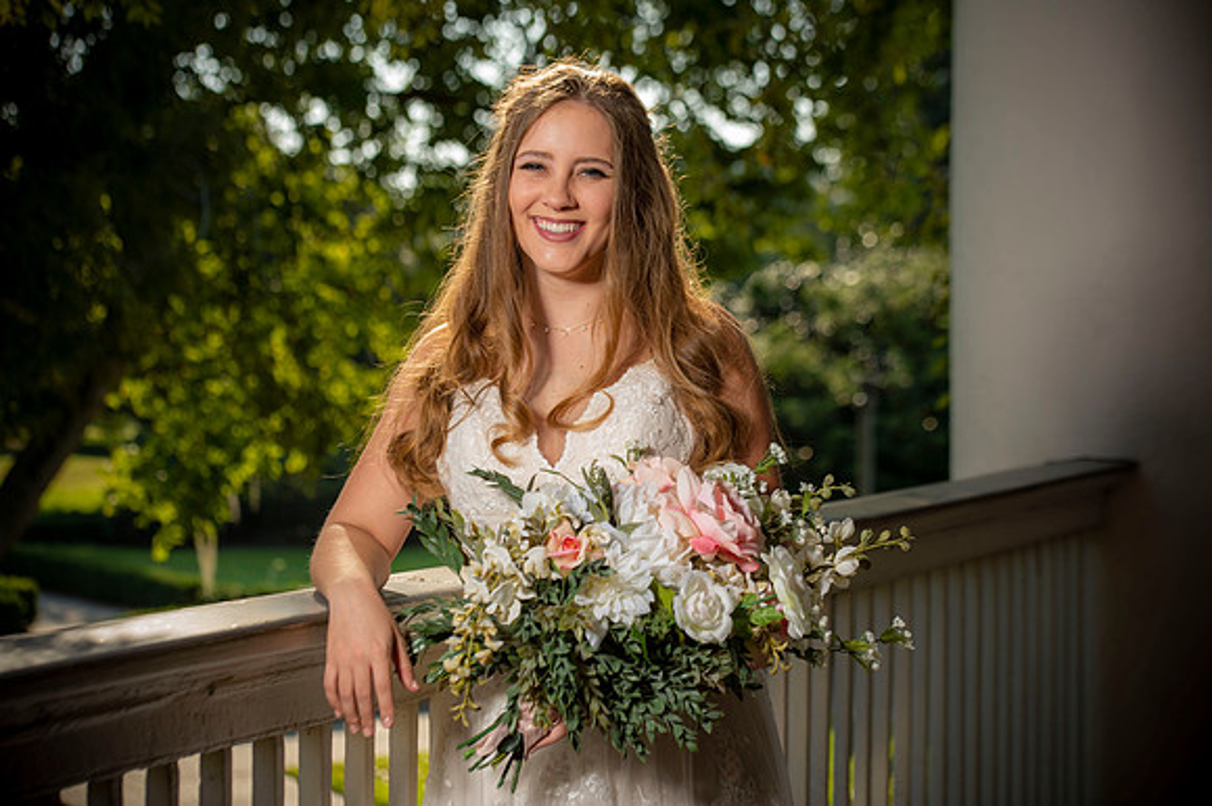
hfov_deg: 23.7
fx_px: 2894
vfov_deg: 15.9
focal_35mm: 86
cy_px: 403
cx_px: 606
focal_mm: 86
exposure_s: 1/250
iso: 100
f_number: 5.6
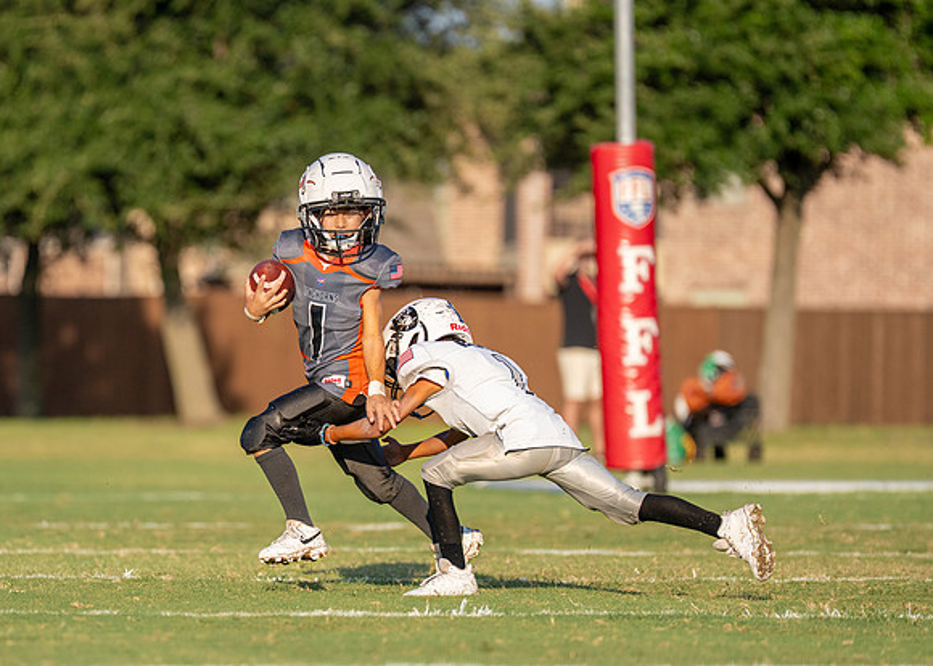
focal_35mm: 324
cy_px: 386
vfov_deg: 4.4
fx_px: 8578
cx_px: 297
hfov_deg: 6.2
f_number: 2.8
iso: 320
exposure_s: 1/5000
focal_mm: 200
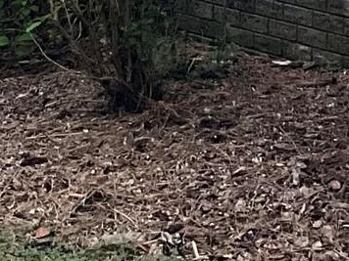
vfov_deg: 7.9
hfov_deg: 11.8
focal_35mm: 167
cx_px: 280
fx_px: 1684
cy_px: -477
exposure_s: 1/60
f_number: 1.8
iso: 100
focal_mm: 3
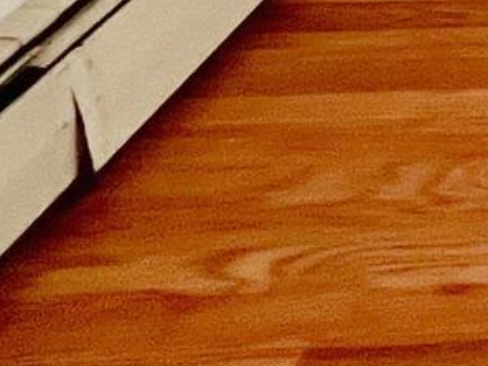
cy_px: -772
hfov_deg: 13.4
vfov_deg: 10.6
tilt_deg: -5.7
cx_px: 1264
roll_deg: -0.6
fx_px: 1269
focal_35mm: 90
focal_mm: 1.57
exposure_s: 1/120
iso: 250
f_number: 1.8
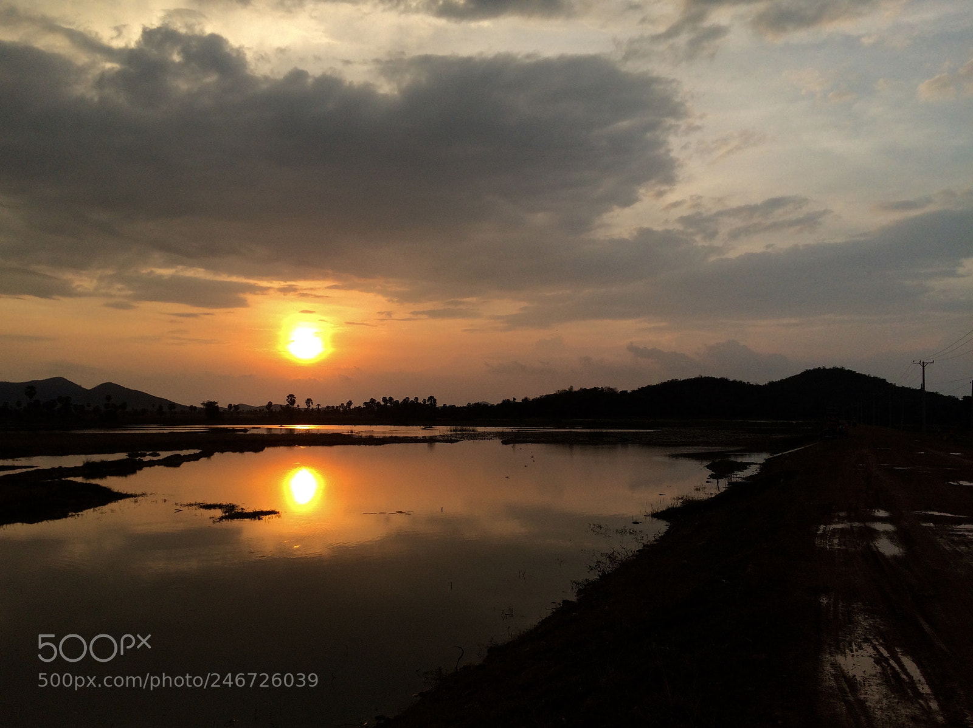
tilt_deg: +1.3
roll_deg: -1.2
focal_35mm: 29
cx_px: 486
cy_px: 364
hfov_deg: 61.7
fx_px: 815
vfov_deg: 48.2
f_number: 2.2
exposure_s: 1/1466
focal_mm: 4.15
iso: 32
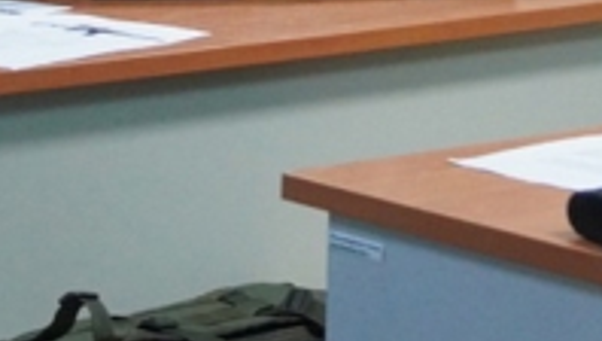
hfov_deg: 11.0
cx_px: 406
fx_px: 3133
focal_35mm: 196
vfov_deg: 6.1
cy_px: -308
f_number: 4.5
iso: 6400
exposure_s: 1/160
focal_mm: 33
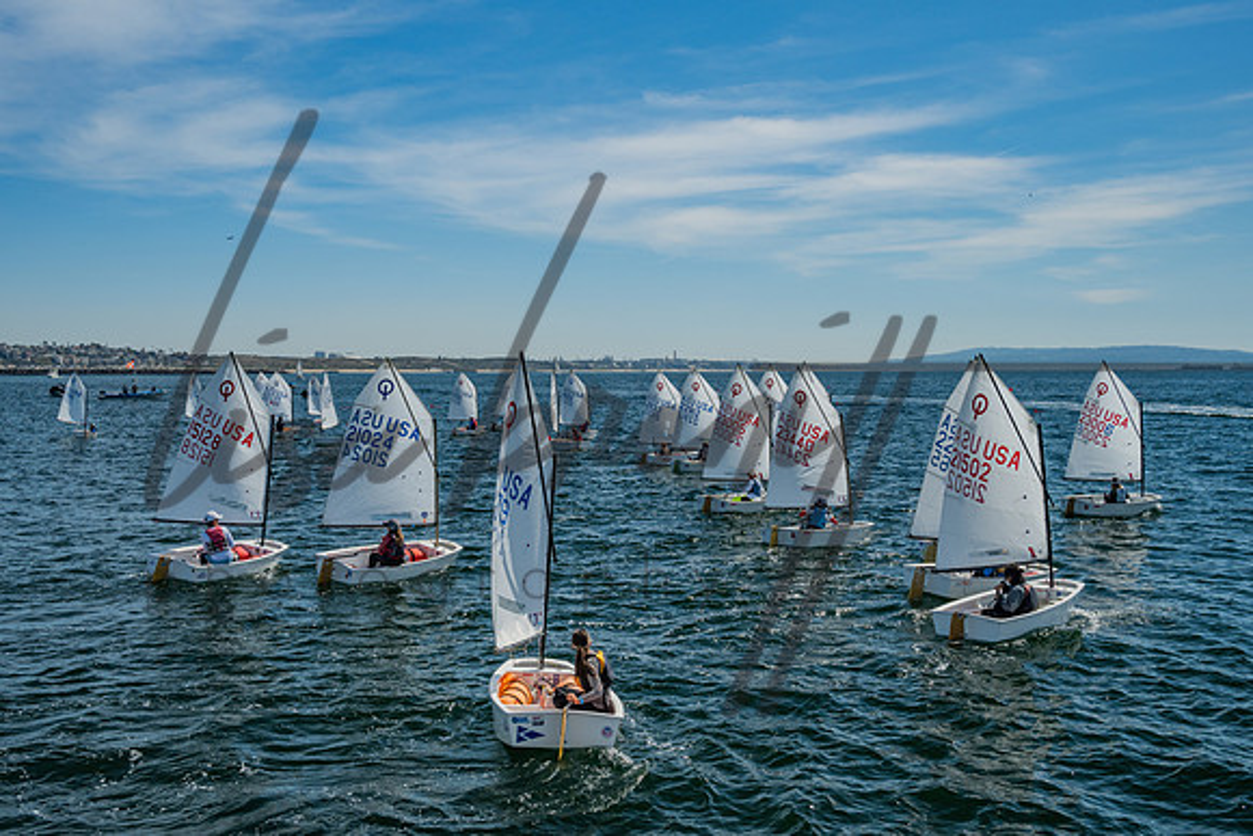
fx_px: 1402
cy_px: 383
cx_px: 641
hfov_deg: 48.2
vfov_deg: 33.2
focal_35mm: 40
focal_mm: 33.5
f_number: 8
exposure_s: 1/640
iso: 100
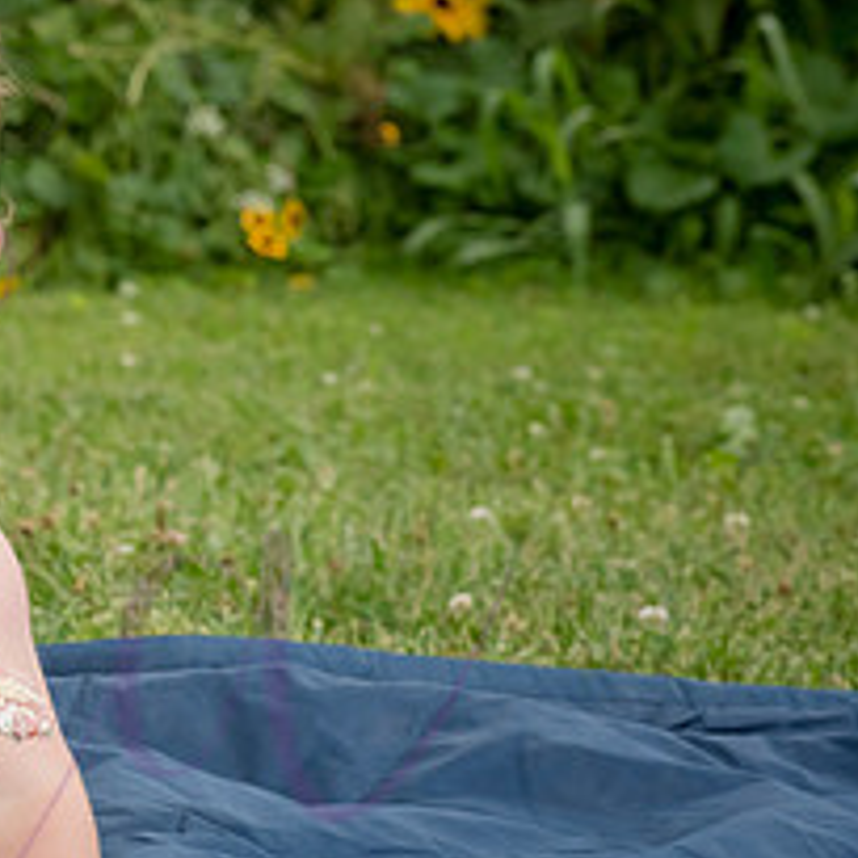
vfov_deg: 6.2
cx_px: -332
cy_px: 273
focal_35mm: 283
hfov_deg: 6.1
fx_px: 7936
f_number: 11
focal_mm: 112
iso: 500
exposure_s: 1/320
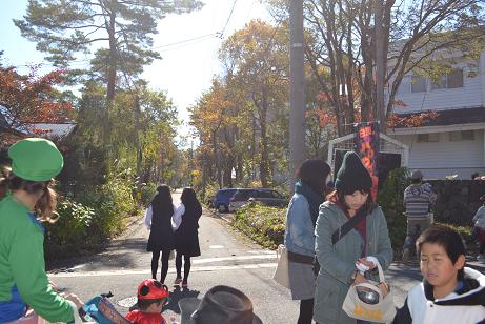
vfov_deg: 43.7
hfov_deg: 61.9
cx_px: 242
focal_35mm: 30
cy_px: 162
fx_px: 404
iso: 100
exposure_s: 1/200
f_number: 6.3
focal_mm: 20
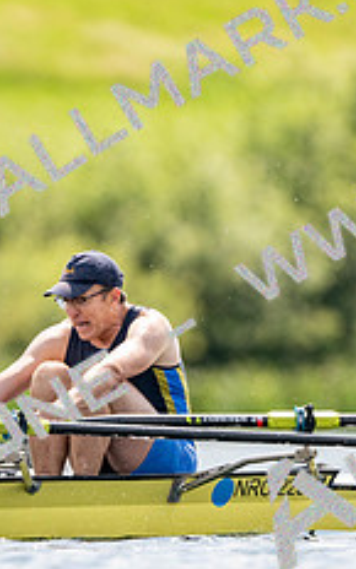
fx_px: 23751
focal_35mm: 1530
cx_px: 56
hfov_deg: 0.9
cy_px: 342
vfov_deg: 1.4
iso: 400
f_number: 4
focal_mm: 600
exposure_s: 1/2500
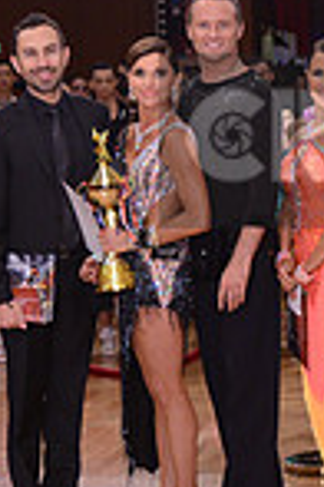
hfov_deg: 8.9
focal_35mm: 150
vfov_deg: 13.7
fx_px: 2025
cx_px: 519
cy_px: 141
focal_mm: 38
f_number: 4
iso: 1600
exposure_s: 1/250
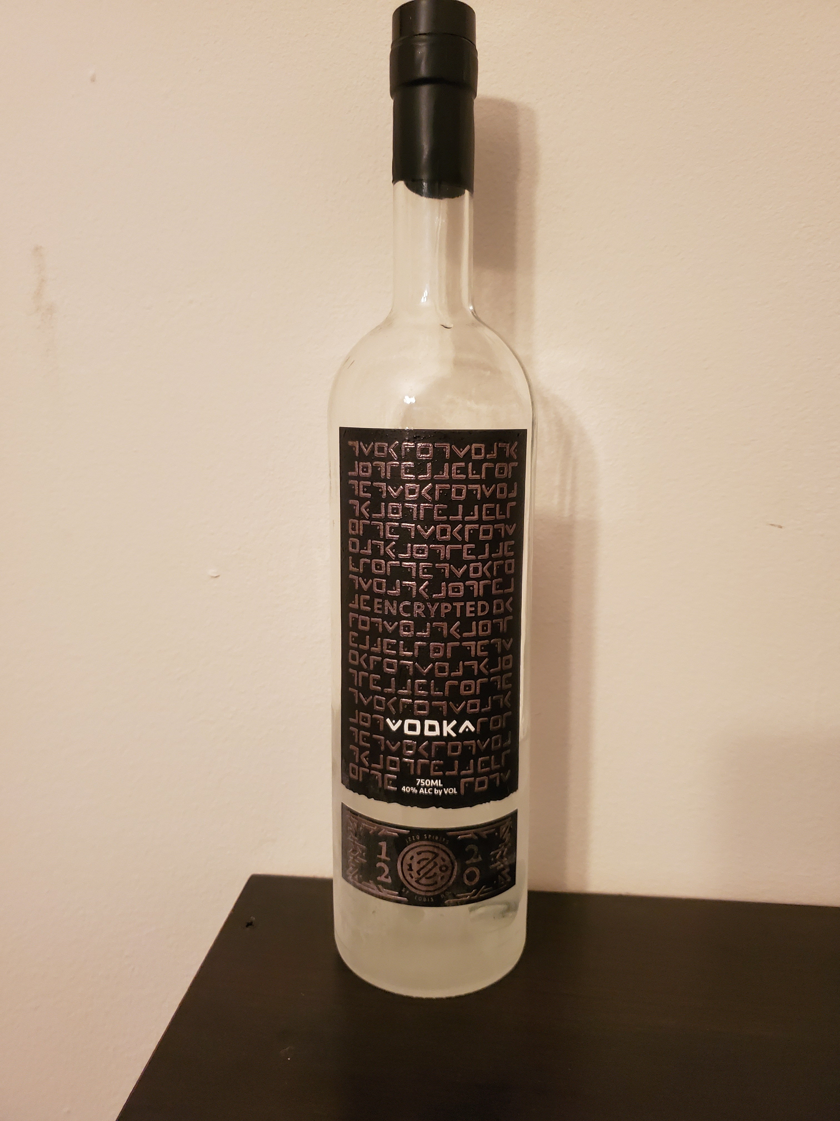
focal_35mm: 26
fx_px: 841
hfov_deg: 53.1
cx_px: 420
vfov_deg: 67.3
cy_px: 560
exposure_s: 1/40
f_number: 1.5
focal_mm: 4.3
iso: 400
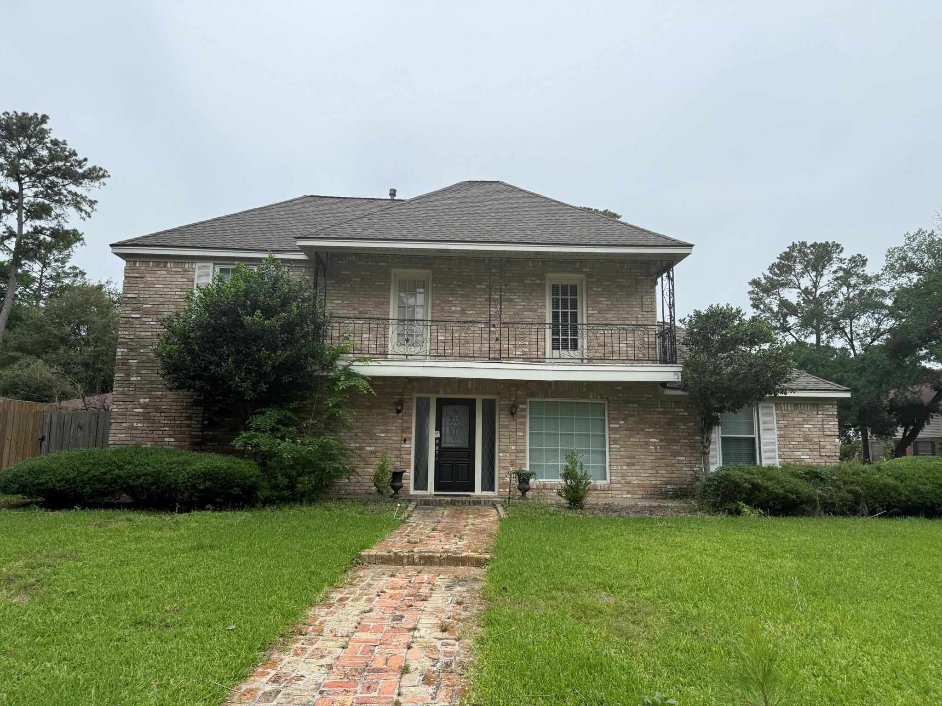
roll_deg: -1.0
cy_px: 353
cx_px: 471
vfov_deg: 56.8
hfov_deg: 71.6
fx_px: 653
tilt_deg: +9.0
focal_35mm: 24
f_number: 1.78
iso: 80
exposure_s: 1/1553
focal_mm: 6.76
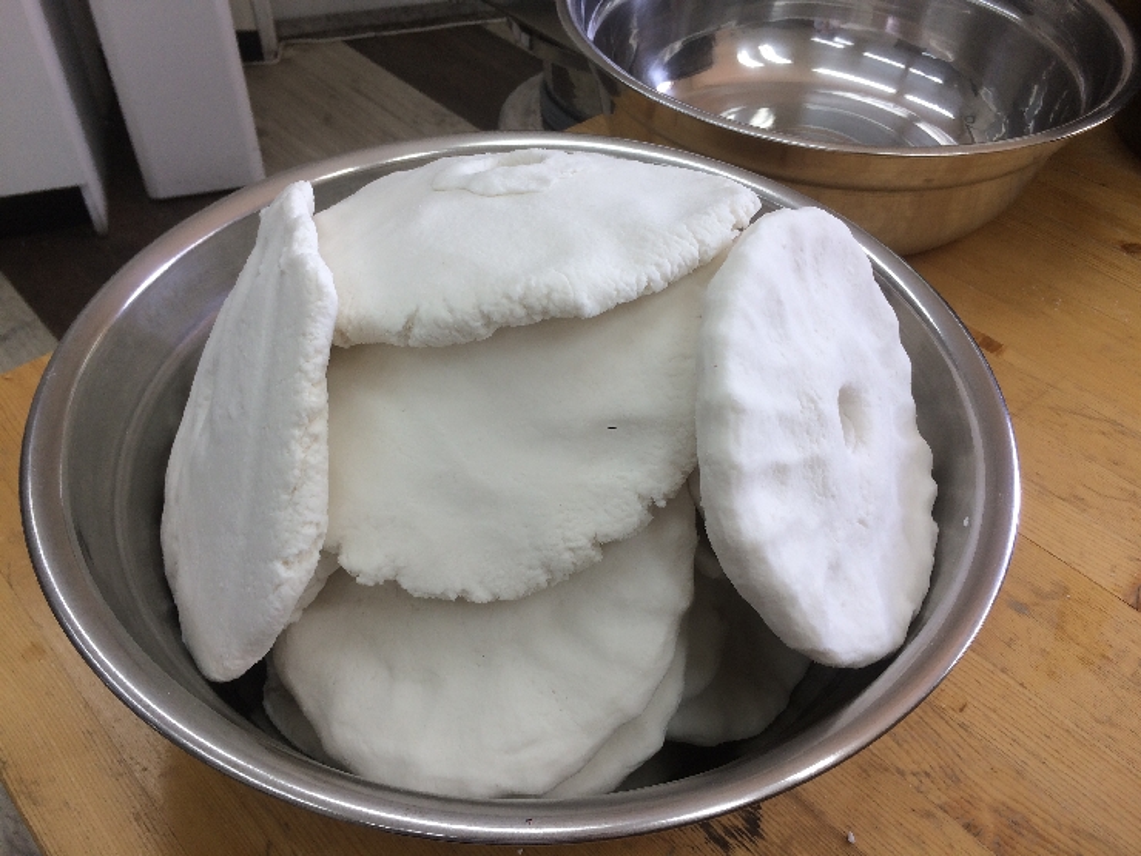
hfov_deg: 61.7
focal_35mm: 29
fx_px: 956
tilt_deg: -46.1
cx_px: 570
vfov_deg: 48.2
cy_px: 428
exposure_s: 1/120
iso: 40
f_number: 2.2
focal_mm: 4.15
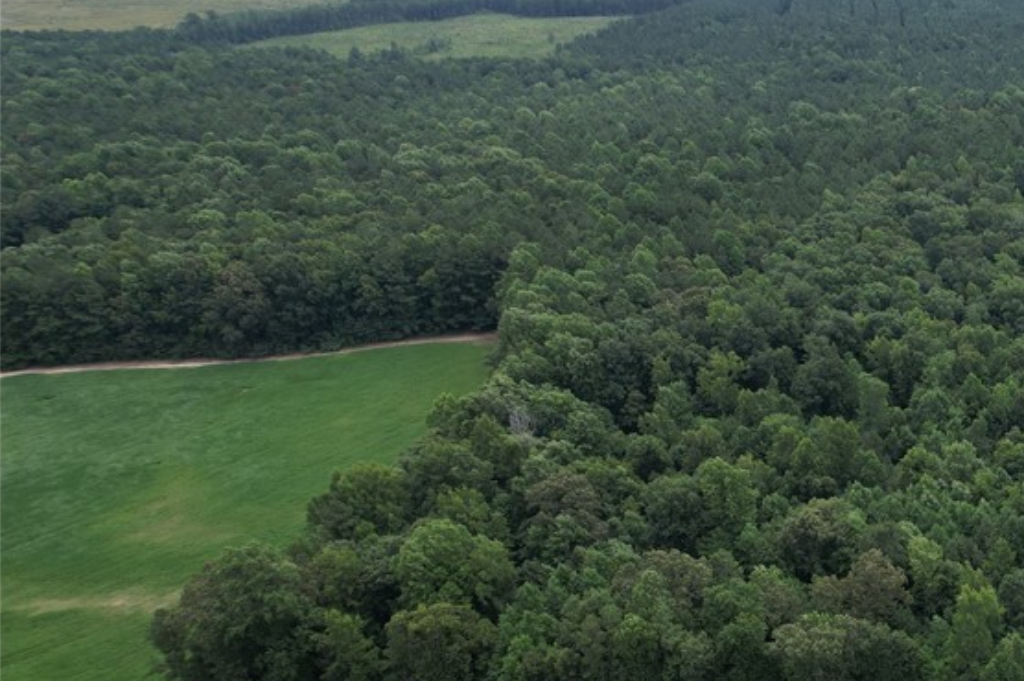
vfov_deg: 31.1
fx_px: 1222
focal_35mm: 43
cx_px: 998
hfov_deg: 40.4
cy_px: 396
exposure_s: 1/1600
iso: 120
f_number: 2.8
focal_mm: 8.38
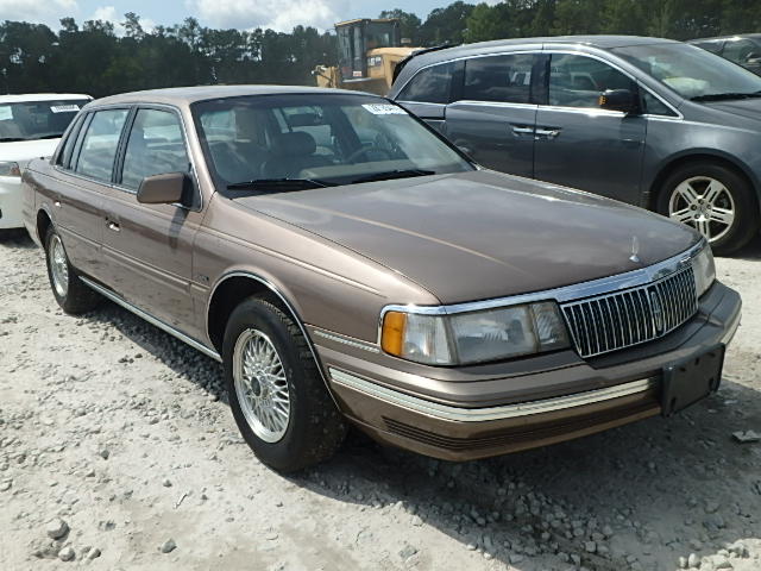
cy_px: 286
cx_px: 380
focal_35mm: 31
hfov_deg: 58.4
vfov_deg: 45.4
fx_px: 682
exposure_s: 1/400
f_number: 7.9
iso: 125
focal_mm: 5.6
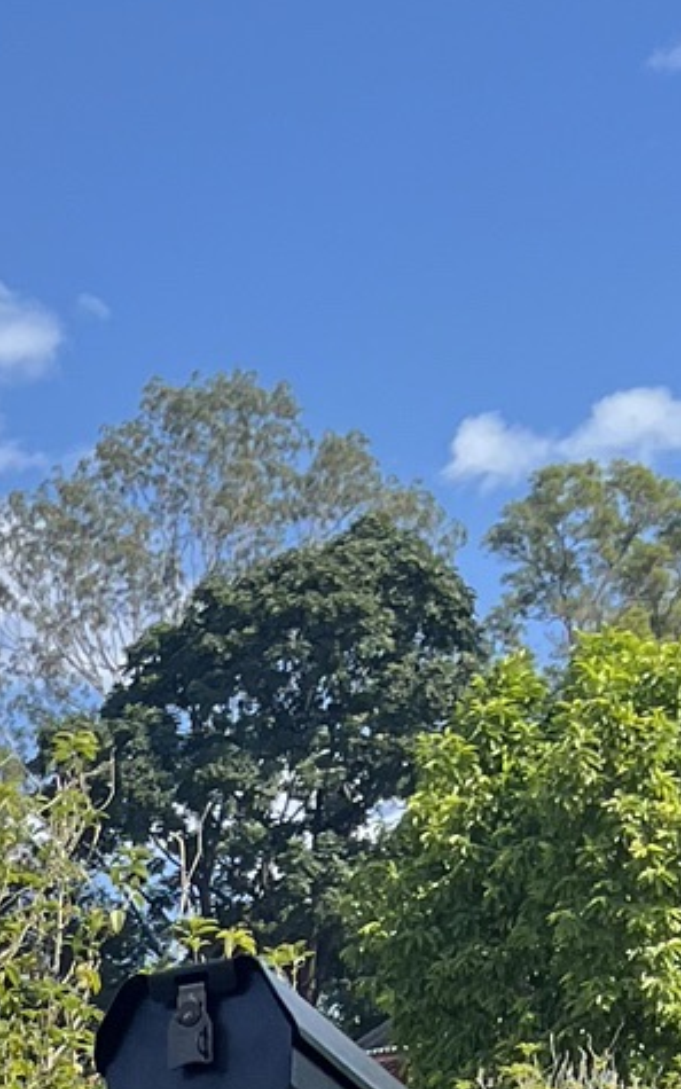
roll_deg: +1.2
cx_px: -305
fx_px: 3444
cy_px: 2203
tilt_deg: -12.8
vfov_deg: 14.7
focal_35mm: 116
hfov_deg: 10.9
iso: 50
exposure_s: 1/1441
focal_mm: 5.1
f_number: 1.6
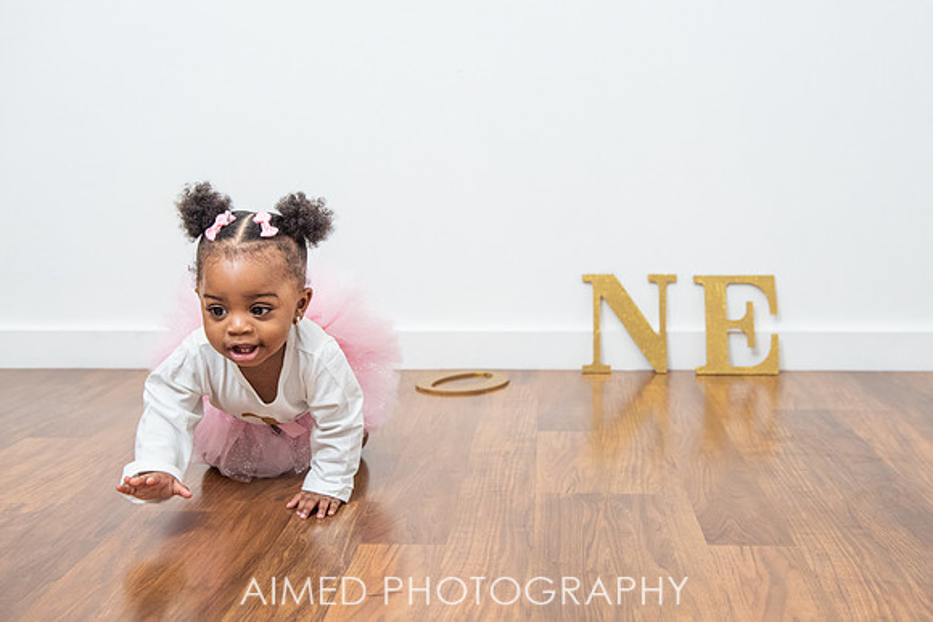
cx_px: 503
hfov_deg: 45.1
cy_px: 283
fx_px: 1122
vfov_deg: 31.0
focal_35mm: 43
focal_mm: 38
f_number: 4
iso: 1600
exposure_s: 1/200
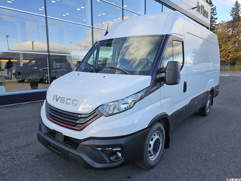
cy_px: 91
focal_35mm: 24
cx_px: 125
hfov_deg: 71.6
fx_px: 167
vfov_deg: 56.8
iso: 16
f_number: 1.7
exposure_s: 1/180
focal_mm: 6.3
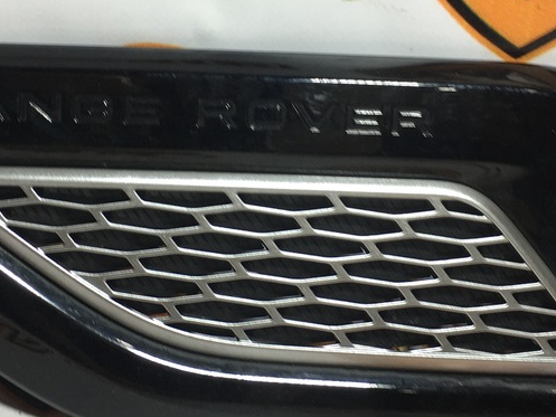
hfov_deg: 27.8
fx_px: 1125
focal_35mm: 70
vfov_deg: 20.9
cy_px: 140
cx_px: 271
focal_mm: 4.15
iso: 25
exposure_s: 1/50
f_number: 2.2
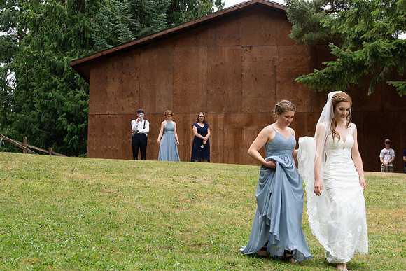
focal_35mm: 90
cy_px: 136
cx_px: 203
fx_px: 1015
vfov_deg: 15.2
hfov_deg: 22.6
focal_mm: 90
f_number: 11
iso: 800
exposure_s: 1/250
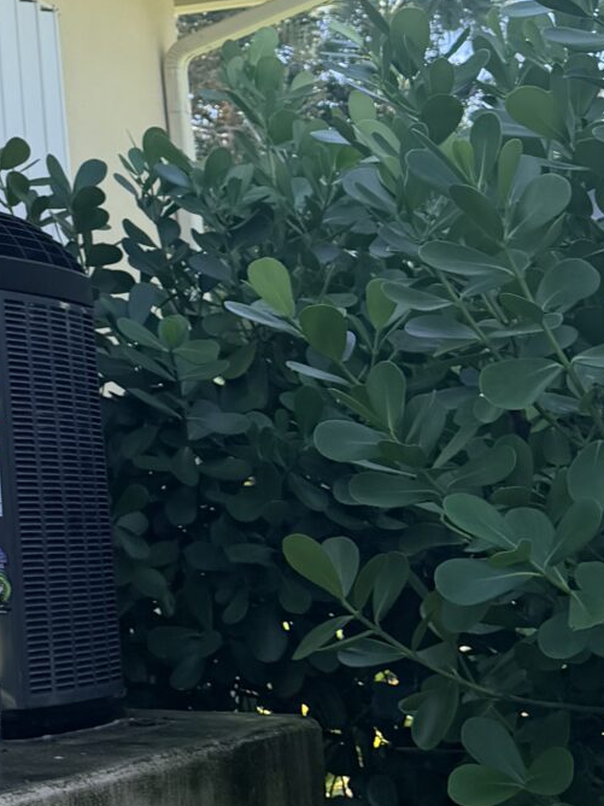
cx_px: -363
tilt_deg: +17.1
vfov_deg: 20.1
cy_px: -133
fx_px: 2140
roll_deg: +1.8
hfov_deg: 14.7
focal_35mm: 92
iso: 100
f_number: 1.78
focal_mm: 6.76
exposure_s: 1/1174
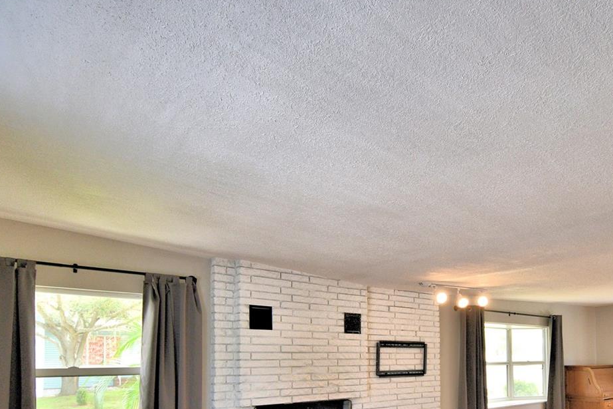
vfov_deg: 46.0
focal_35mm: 26
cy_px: 346
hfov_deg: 67.1
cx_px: 420
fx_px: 443
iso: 400
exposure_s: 1/60
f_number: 4.5
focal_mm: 10
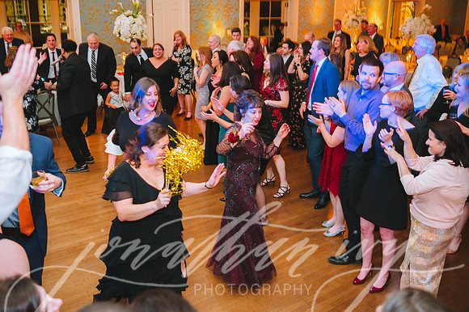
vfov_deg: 35.2
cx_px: 230
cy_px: 148
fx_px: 492
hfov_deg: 50.9
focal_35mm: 38
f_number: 2.8
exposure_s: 1/80
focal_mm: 36
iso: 2500
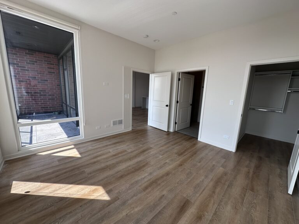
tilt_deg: -9.5
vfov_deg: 85.7
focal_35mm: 14
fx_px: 121
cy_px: 112
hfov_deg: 102.1
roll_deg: -2.2
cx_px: 150
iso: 40
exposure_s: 1/204
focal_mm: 2.22
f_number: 2.2
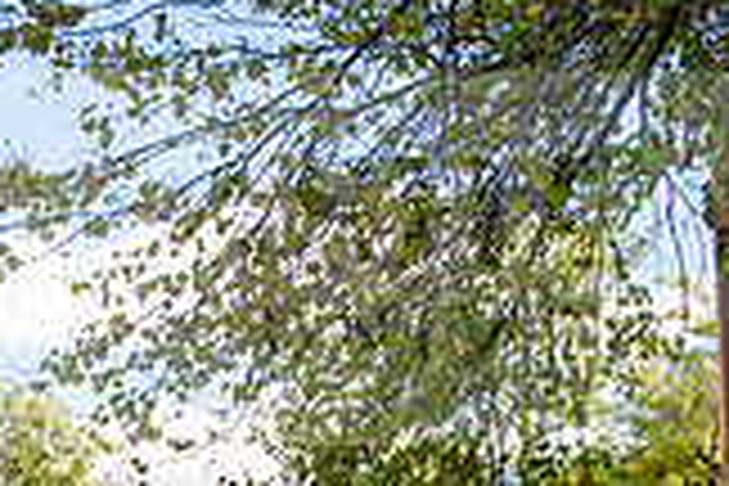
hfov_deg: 15.8
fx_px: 2531
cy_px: 614
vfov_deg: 10.7
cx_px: -135
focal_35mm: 125
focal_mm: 35
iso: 160
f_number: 5
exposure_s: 1/320
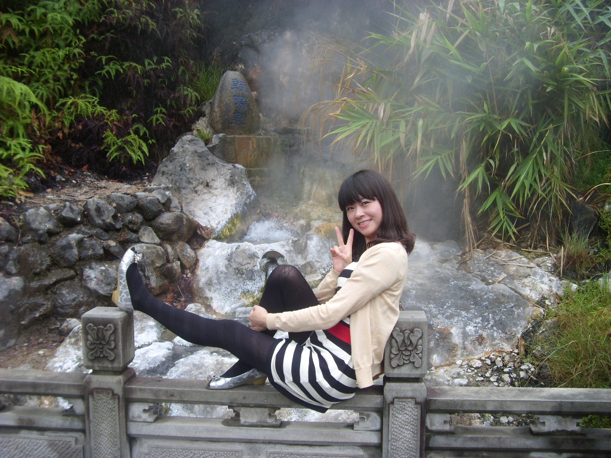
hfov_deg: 58.4
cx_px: 306
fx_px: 547
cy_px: 229
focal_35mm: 31
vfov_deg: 45.4
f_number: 3.5
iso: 50
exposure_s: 1/100
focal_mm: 6.3
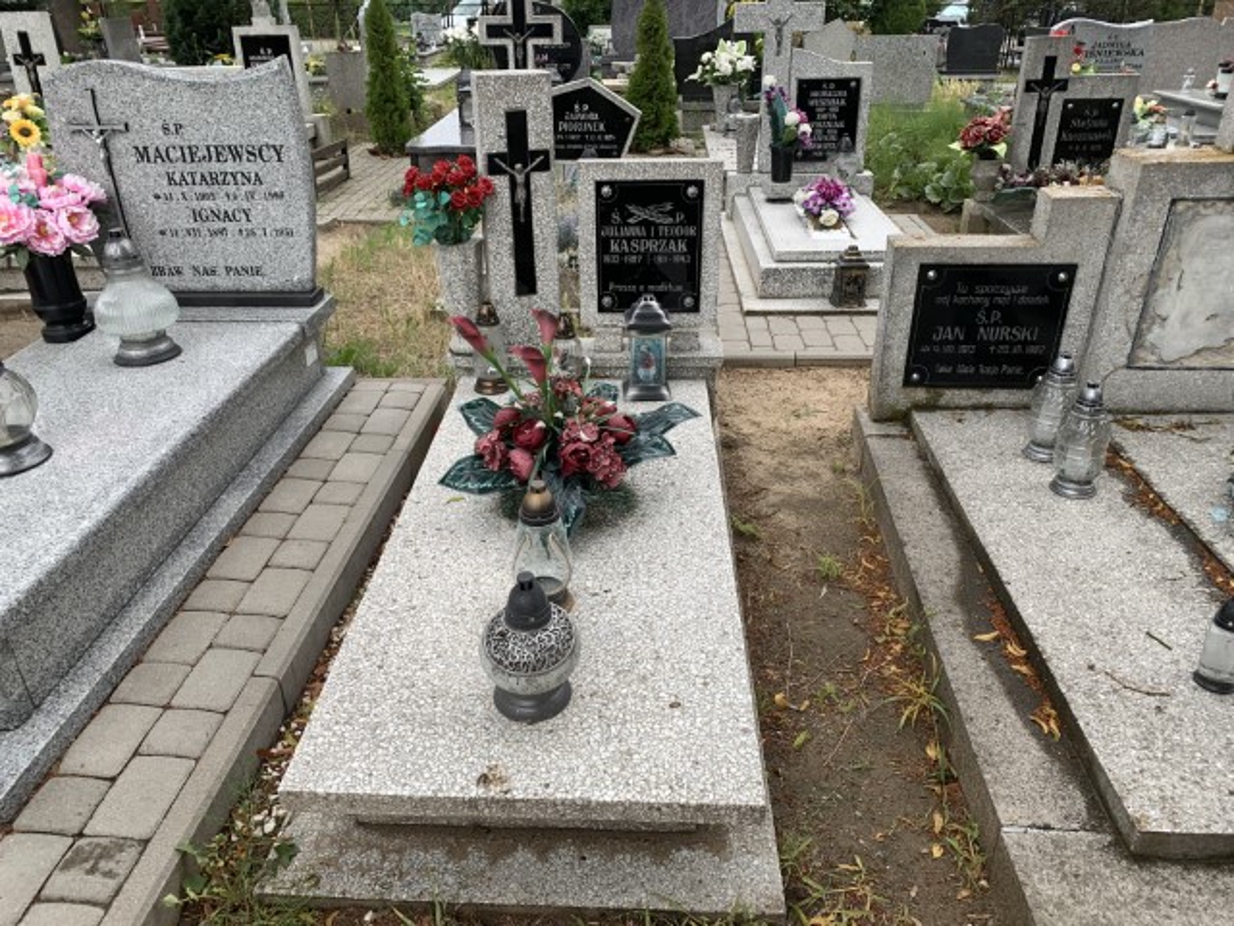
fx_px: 927
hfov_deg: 67.3
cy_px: 463
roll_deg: +1.1
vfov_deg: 53.1
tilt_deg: -20.7
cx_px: 617
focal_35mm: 26
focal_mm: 4.25
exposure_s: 1/711
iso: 25
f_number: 1.8
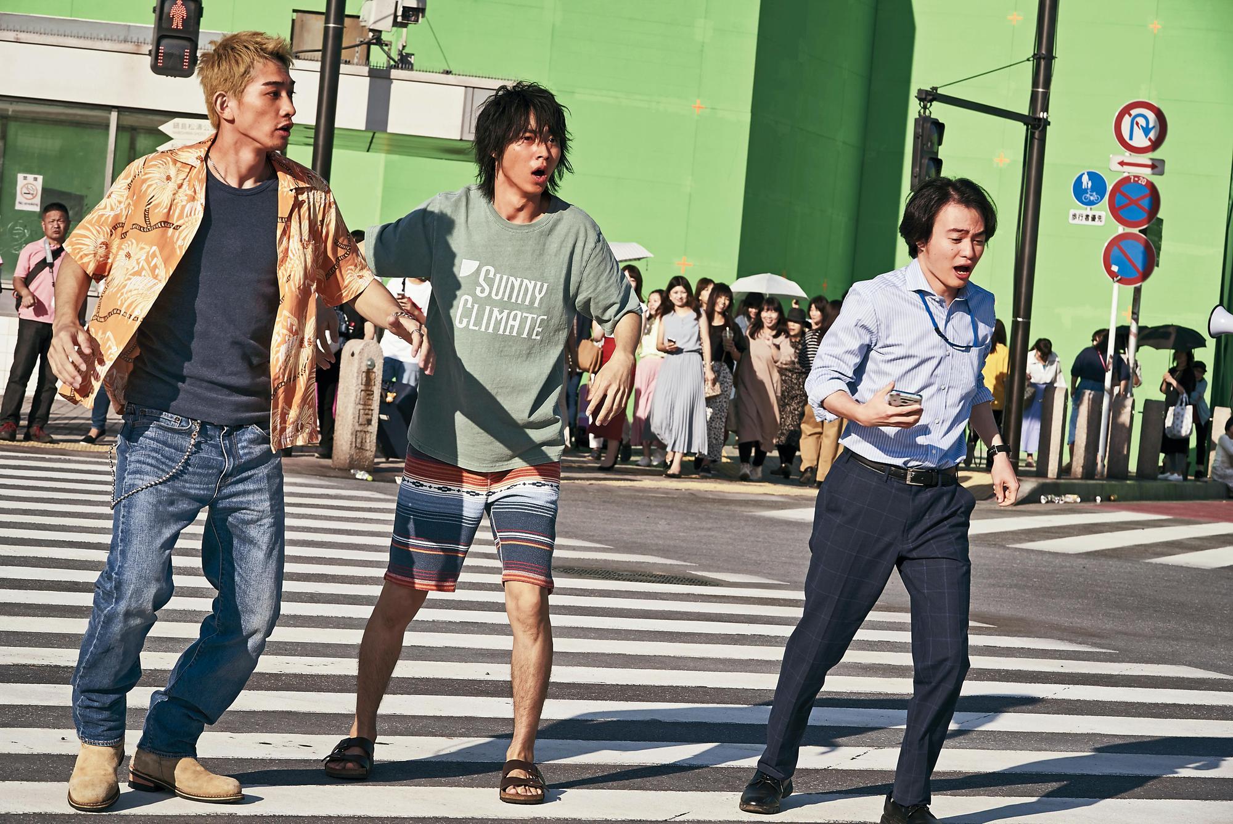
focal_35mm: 98
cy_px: 412
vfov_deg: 14.0
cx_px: 616
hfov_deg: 20.8
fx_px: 3358
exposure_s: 1/250
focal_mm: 98
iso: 100
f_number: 10
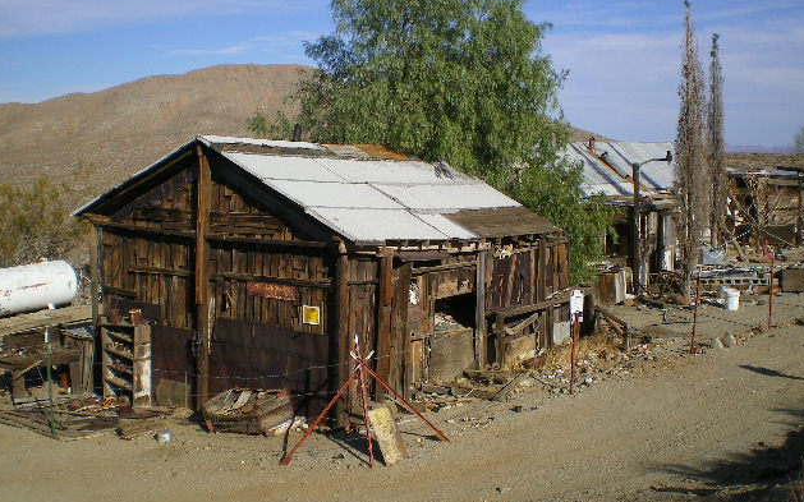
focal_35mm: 41
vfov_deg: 31.2
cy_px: 204
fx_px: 898
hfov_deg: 48.2
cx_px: 400
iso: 64
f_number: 4.6
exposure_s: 1/500
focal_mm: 6.3
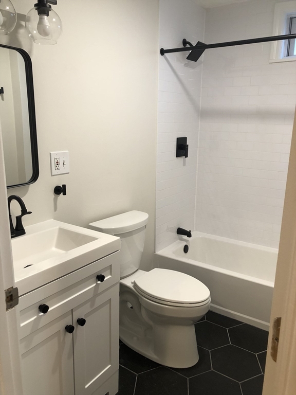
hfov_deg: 49.7
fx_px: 319
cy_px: 198
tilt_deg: -14.3
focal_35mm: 28
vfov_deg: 63.4
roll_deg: -1.5
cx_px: 148
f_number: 1.8
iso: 40
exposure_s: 1/17
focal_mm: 3.99
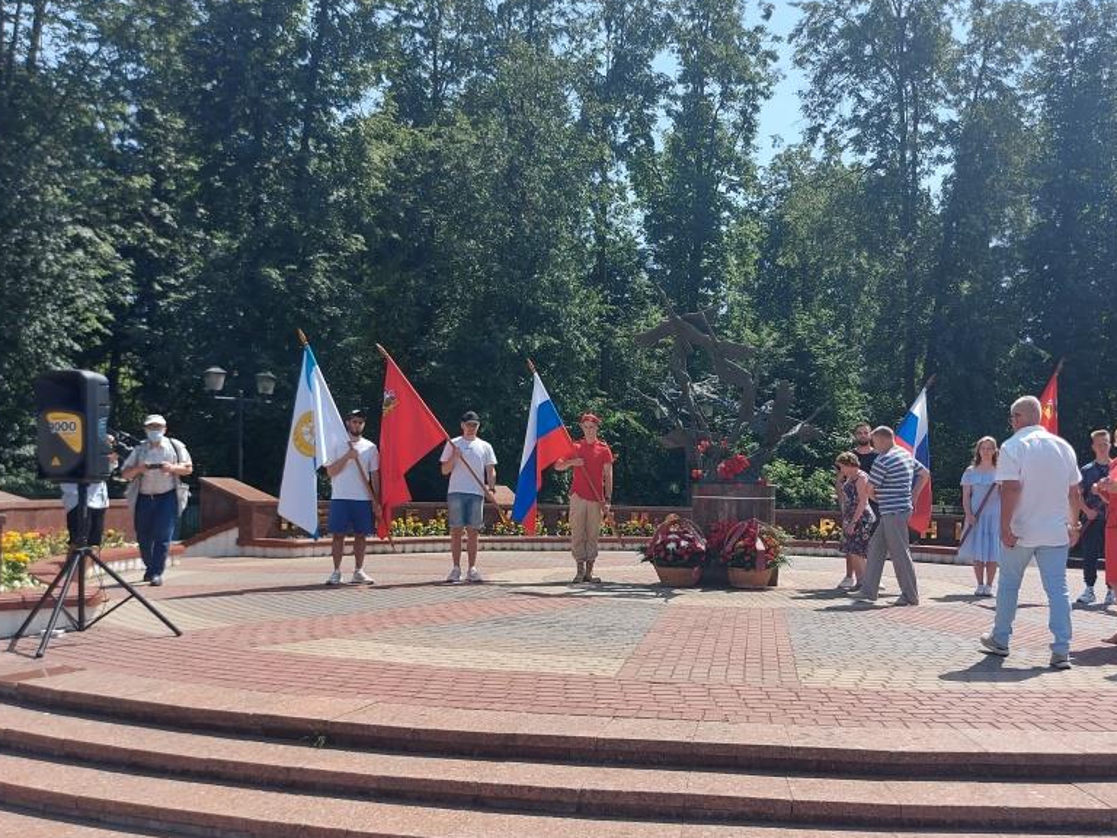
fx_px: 1033
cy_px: 468
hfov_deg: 56.5
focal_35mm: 32
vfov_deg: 44.1
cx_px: 657
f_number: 1.8
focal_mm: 5.23
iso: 32
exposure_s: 1/799
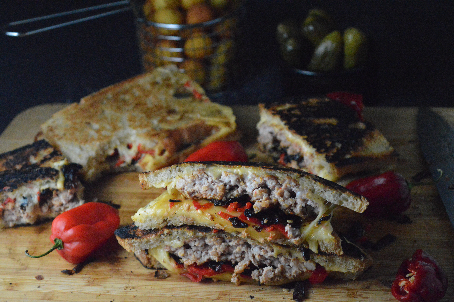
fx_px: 1039
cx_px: 227
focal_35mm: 82
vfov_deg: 16.5
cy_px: 151
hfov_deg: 24.6
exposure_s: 1/2500
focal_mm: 55
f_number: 5.6
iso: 6400
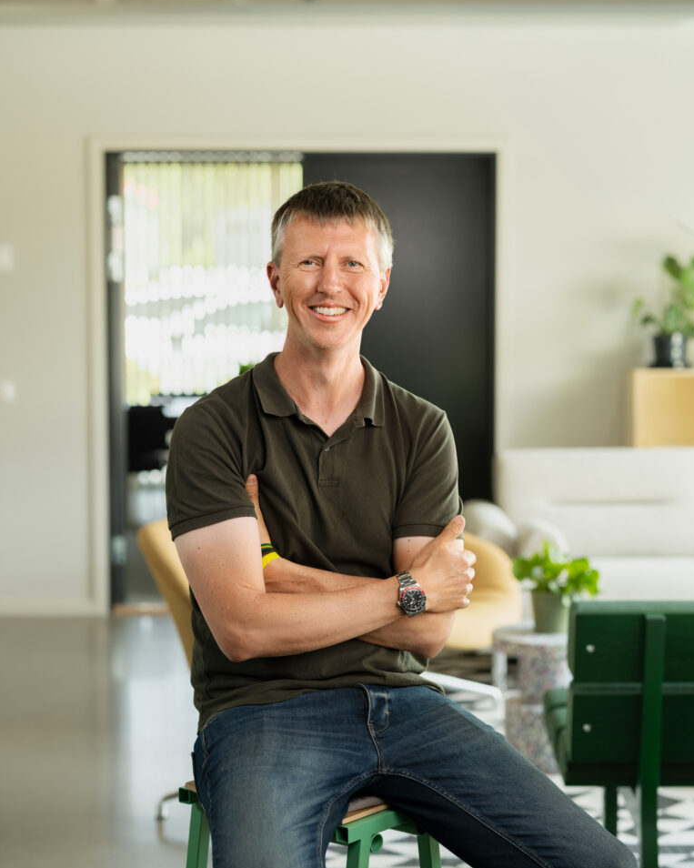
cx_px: 348
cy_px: 438
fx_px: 1695
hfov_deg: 23.1
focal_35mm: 66
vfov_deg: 28.7
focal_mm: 80
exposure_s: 1/100
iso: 400
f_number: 3.2
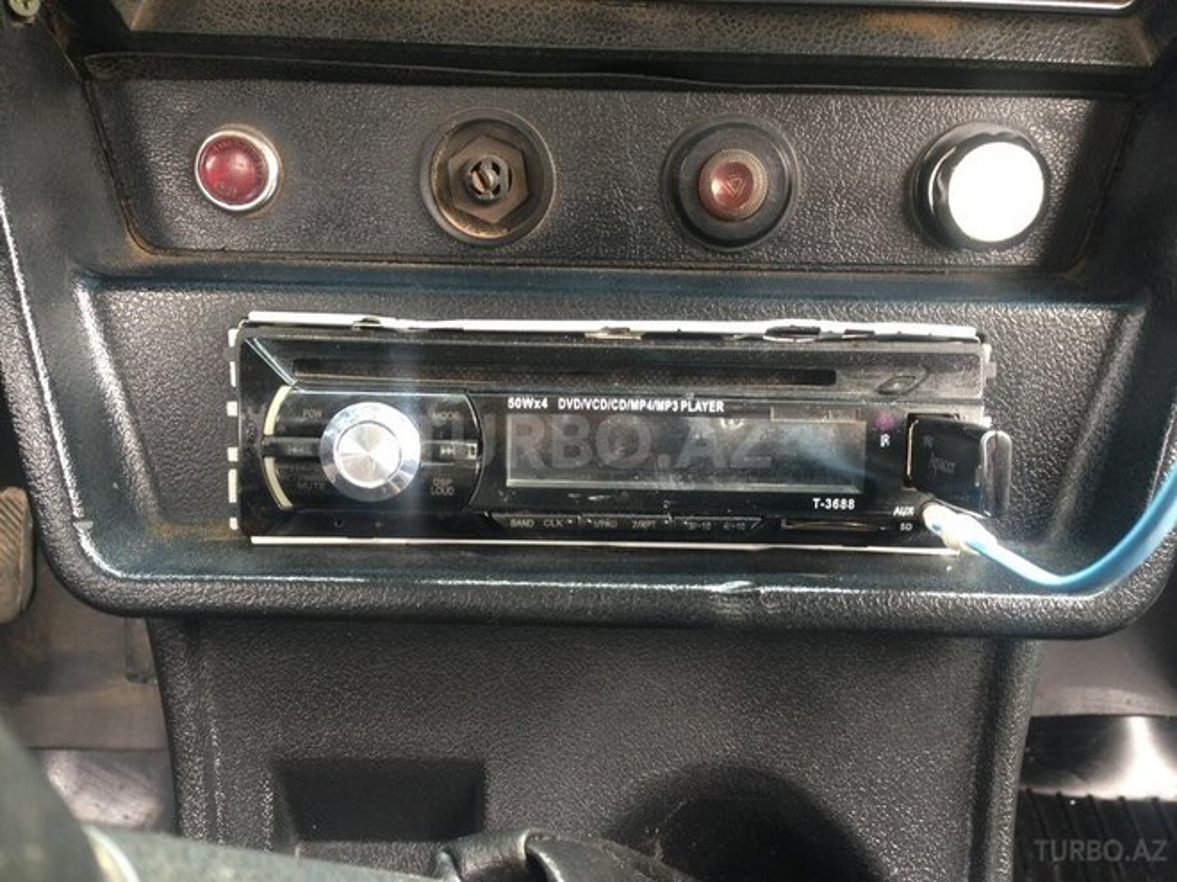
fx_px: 1122
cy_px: 441
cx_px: 588
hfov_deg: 55.4
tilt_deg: -25.3
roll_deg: -4.2
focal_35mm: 33
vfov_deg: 42.9
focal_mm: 4.12
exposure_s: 1/20
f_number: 2.4
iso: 50
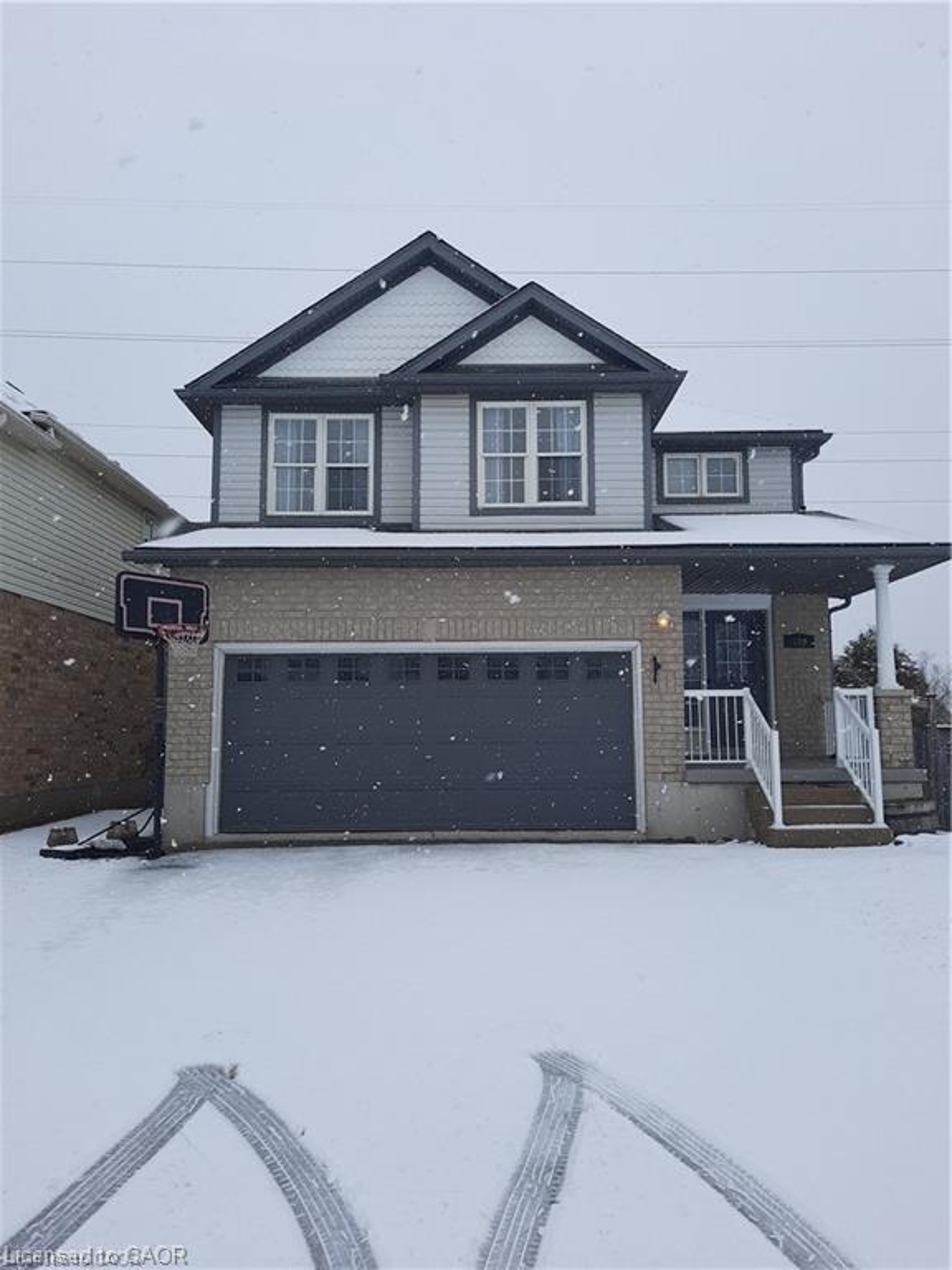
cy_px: 635
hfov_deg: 54.9
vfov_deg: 69.4
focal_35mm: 25
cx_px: 476
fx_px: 917
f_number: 2
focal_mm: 4.6
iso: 32
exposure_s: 1/519
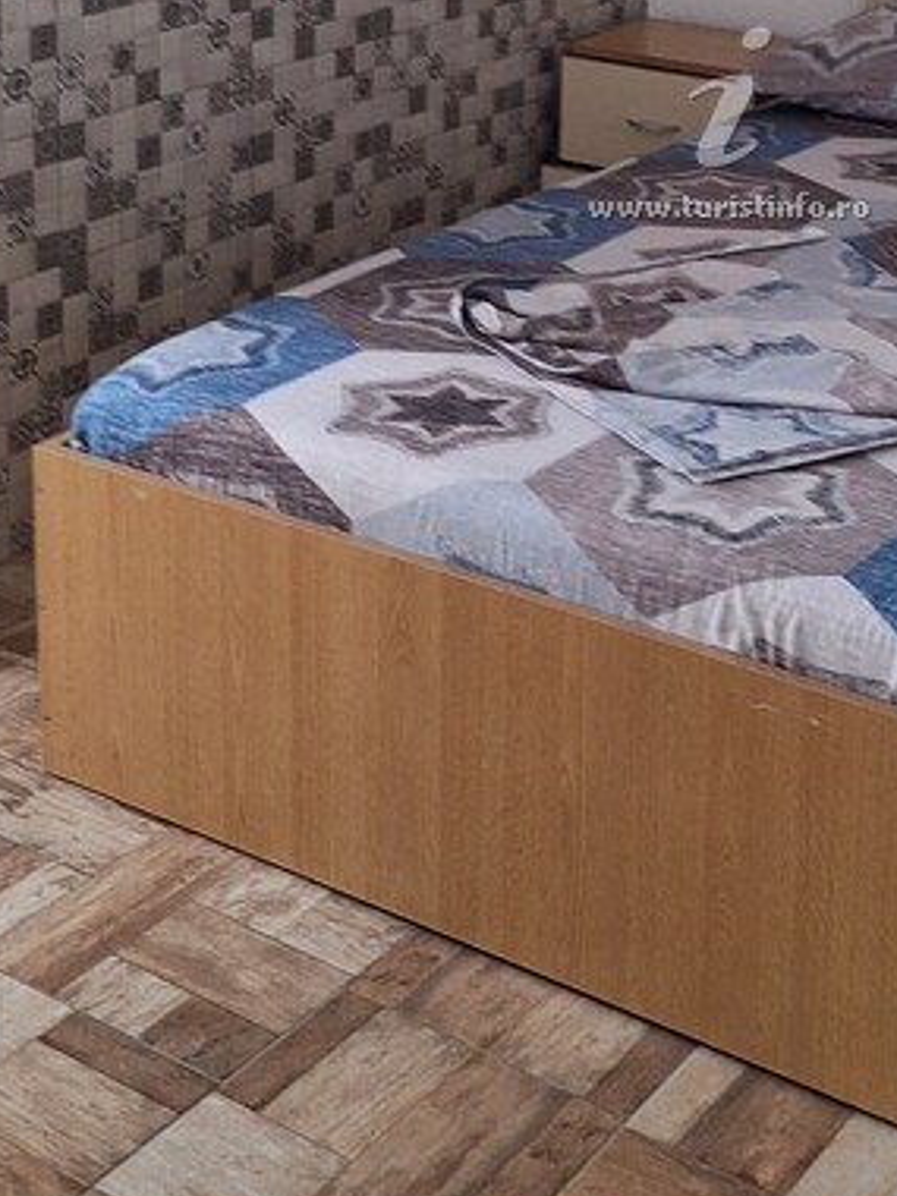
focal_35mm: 62
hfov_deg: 23.4
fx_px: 2142
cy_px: 60
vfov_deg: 29.5
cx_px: 670
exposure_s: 1/30
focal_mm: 5.54
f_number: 1.8
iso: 250
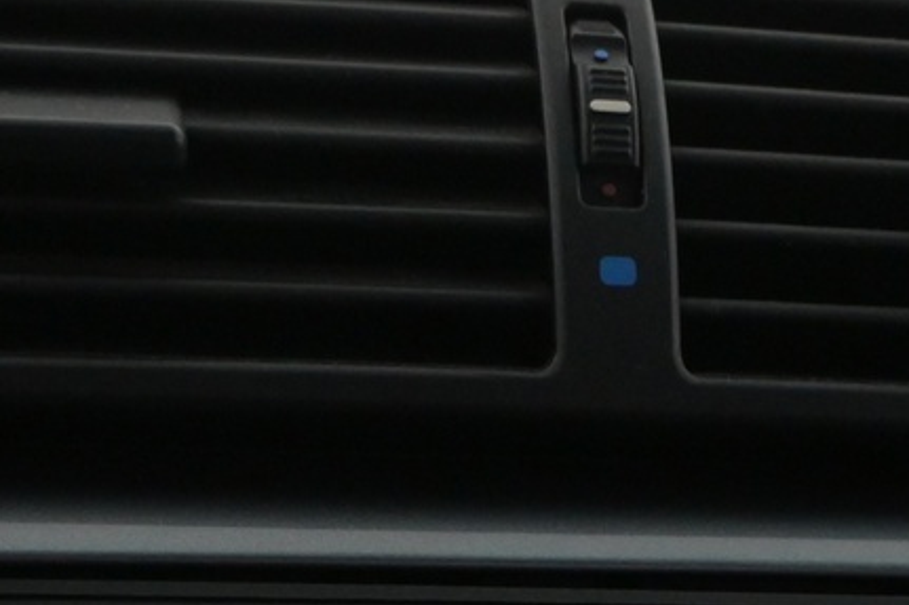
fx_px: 2775
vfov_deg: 11.5
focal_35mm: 110
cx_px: 612
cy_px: 1102
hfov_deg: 18.5
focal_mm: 19.5
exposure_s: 1/80
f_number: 4.5
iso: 2500
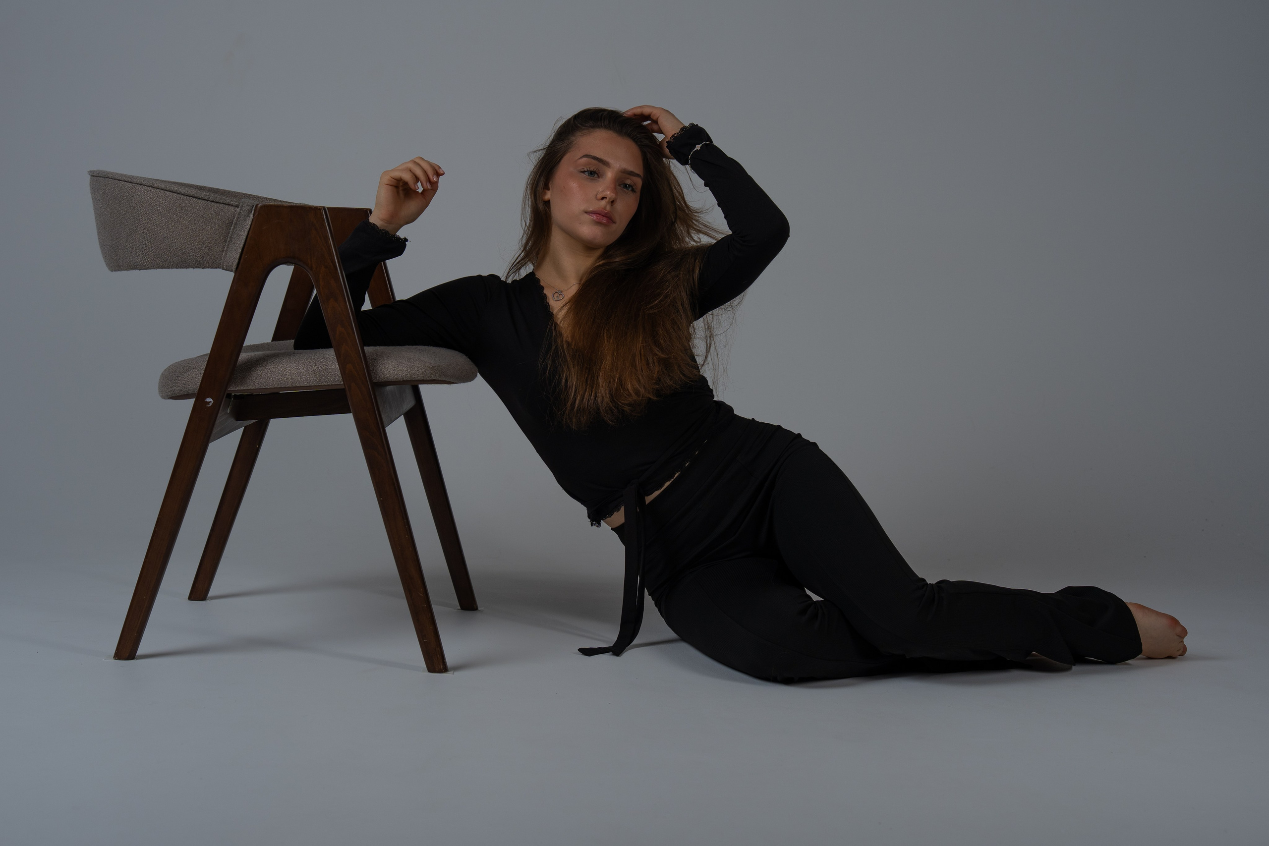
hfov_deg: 33.0
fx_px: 2145
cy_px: 462
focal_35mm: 61
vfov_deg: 22.3
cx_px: 634
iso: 100
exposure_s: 1/200
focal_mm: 49
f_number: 4
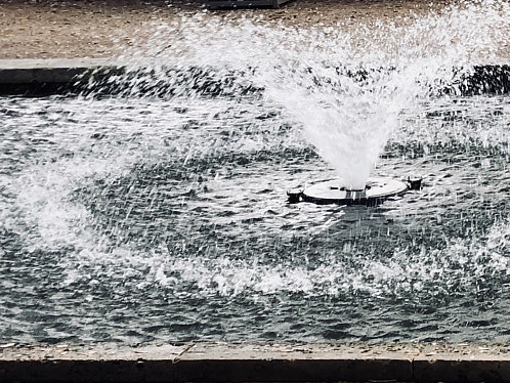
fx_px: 2462
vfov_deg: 8.9
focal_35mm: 167
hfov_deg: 11.3
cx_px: 789
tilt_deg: -14.3
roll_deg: +1.6
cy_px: 345
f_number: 2.4
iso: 32
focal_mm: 6
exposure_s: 1/120
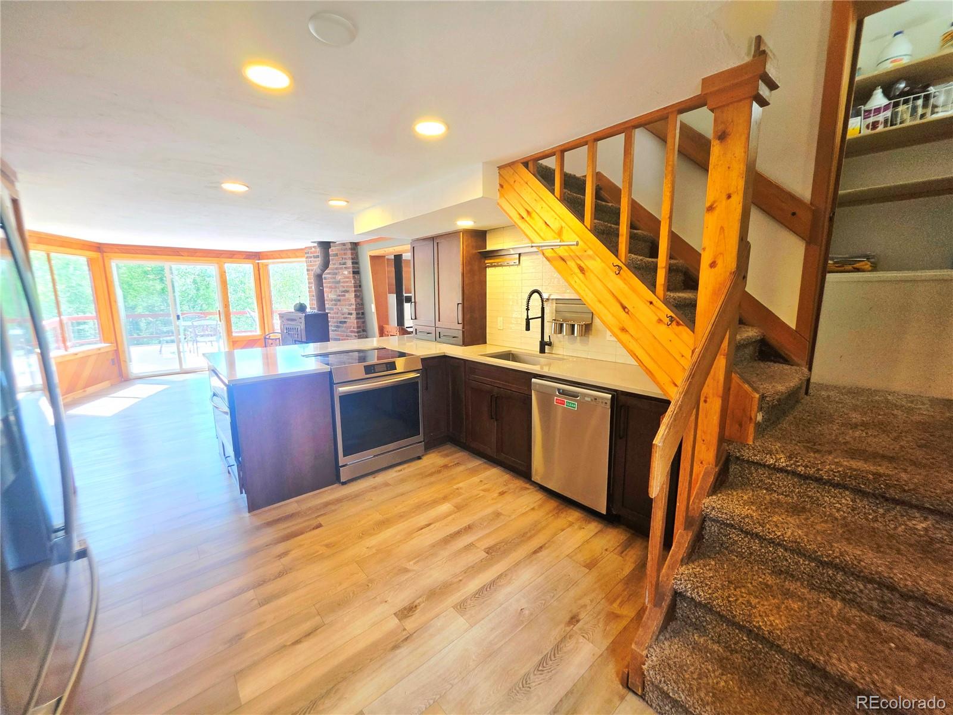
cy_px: 358
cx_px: 476
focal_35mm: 13
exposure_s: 1/120
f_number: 1.9
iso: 80
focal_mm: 2.2
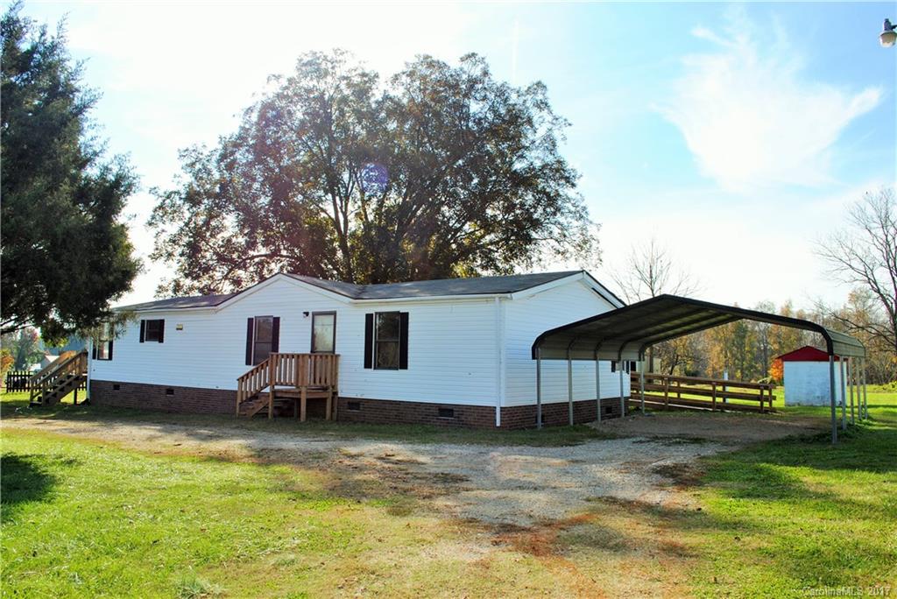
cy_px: 300
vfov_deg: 48.0
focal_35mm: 27
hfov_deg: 67.4
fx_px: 673
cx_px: 448
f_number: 7.1
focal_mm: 18
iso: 100
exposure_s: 1/200
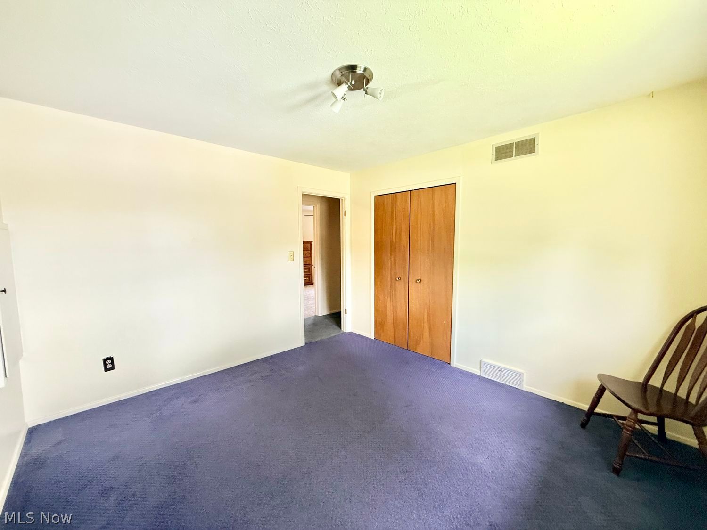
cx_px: 354
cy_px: 265
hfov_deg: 102.1
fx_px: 286
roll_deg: -0.3
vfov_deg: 85.7
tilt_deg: -4.2
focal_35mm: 14
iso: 250
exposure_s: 1/99
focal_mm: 2.22
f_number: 2.2
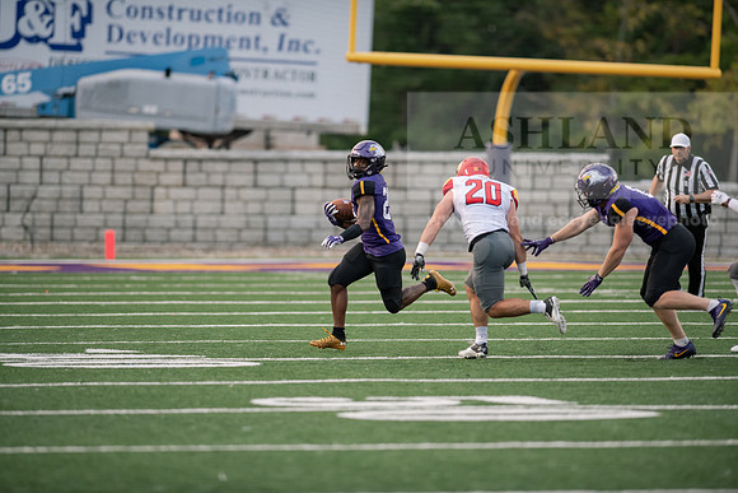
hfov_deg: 6.9
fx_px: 6151
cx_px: 369
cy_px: 246
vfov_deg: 4.6
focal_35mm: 300
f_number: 2.8
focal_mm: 300
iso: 1600
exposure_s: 1/1000
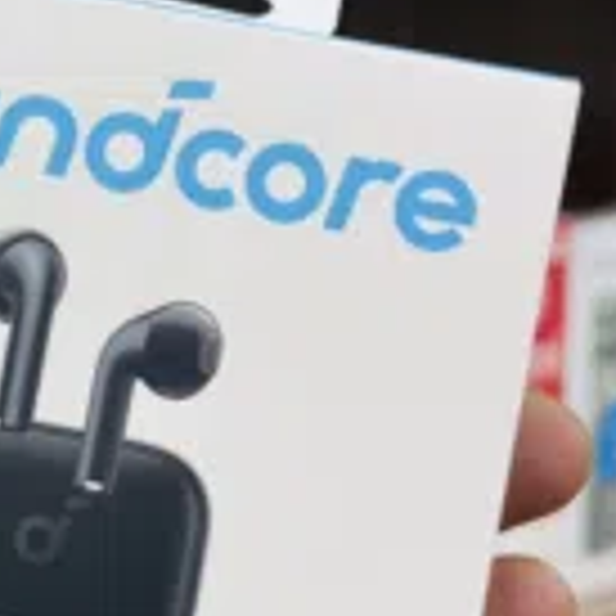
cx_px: 45
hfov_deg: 13.9
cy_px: 297
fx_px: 2496
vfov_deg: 14.1
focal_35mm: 124
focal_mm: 6.76
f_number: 1.78
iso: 64
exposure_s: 1/100
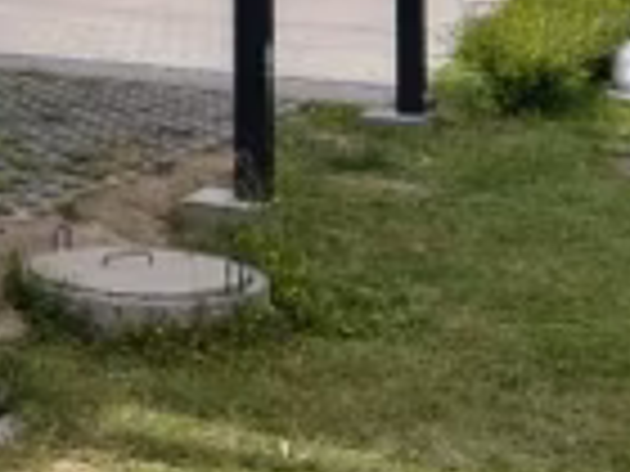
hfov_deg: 19.6
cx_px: -266
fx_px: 1620
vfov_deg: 15.4
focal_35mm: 89
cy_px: -216
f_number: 2.2
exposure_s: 1/973
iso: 50
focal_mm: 3.83
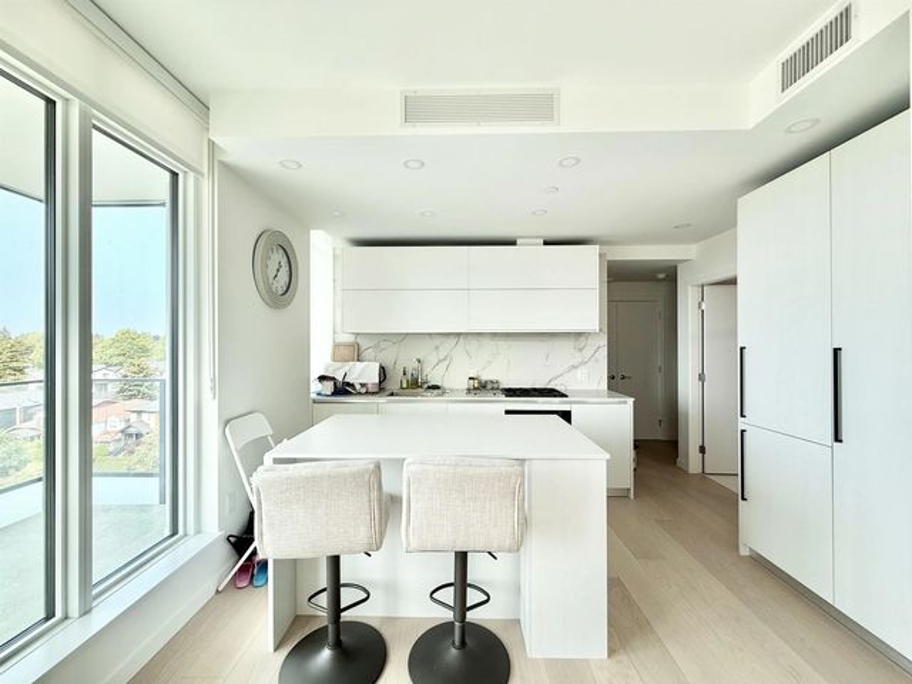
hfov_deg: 102.1
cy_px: 342
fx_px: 369
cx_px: 456
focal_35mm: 14
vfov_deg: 85.7
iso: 64
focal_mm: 2.22
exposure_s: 1/99
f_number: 2.2
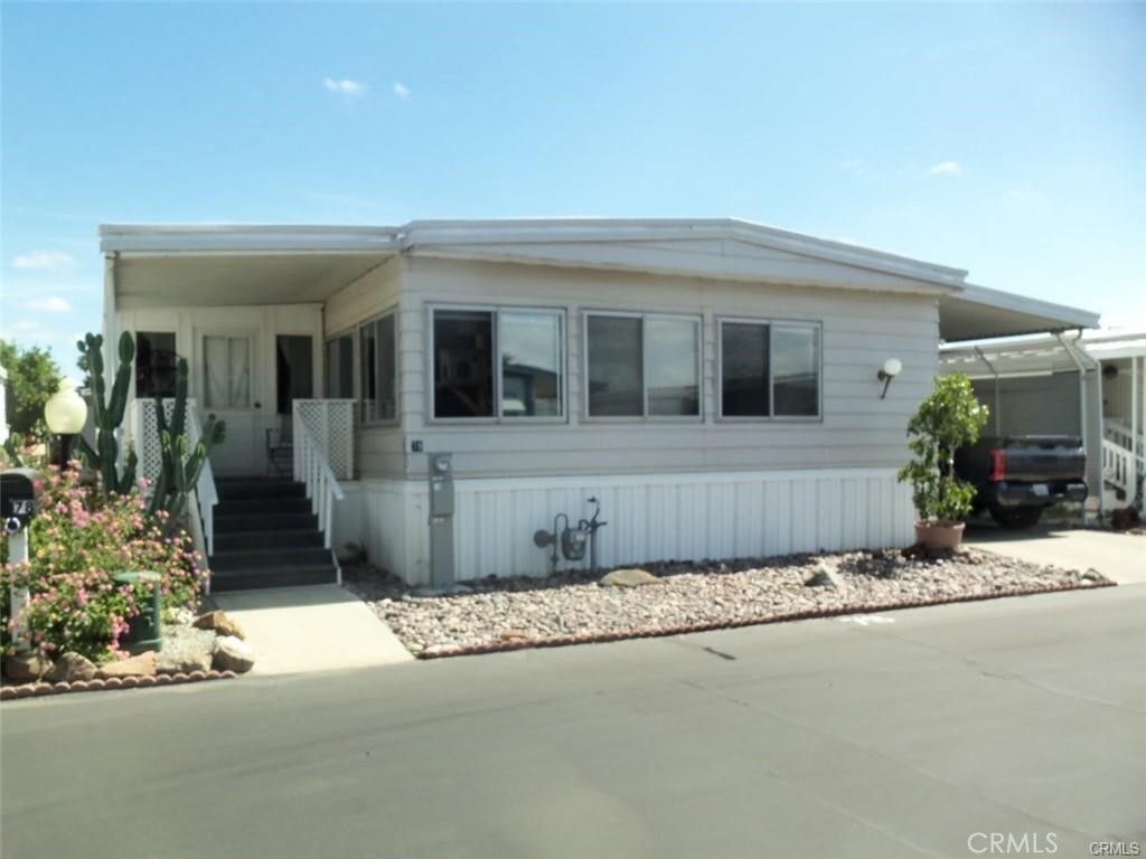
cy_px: 430
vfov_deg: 48.2
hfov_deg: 61.7
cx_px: 573
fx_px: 960
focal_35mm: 29
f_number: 8.6
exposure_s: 1/100
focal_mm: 5.2
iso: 80
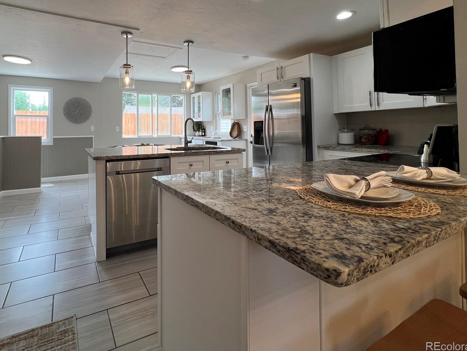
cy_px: 125
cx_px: 182
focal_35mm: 17
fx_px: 229
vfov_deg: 73.1
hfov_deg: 89.6
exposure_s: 1/120
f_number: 1.8
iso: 40
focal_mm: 1.57
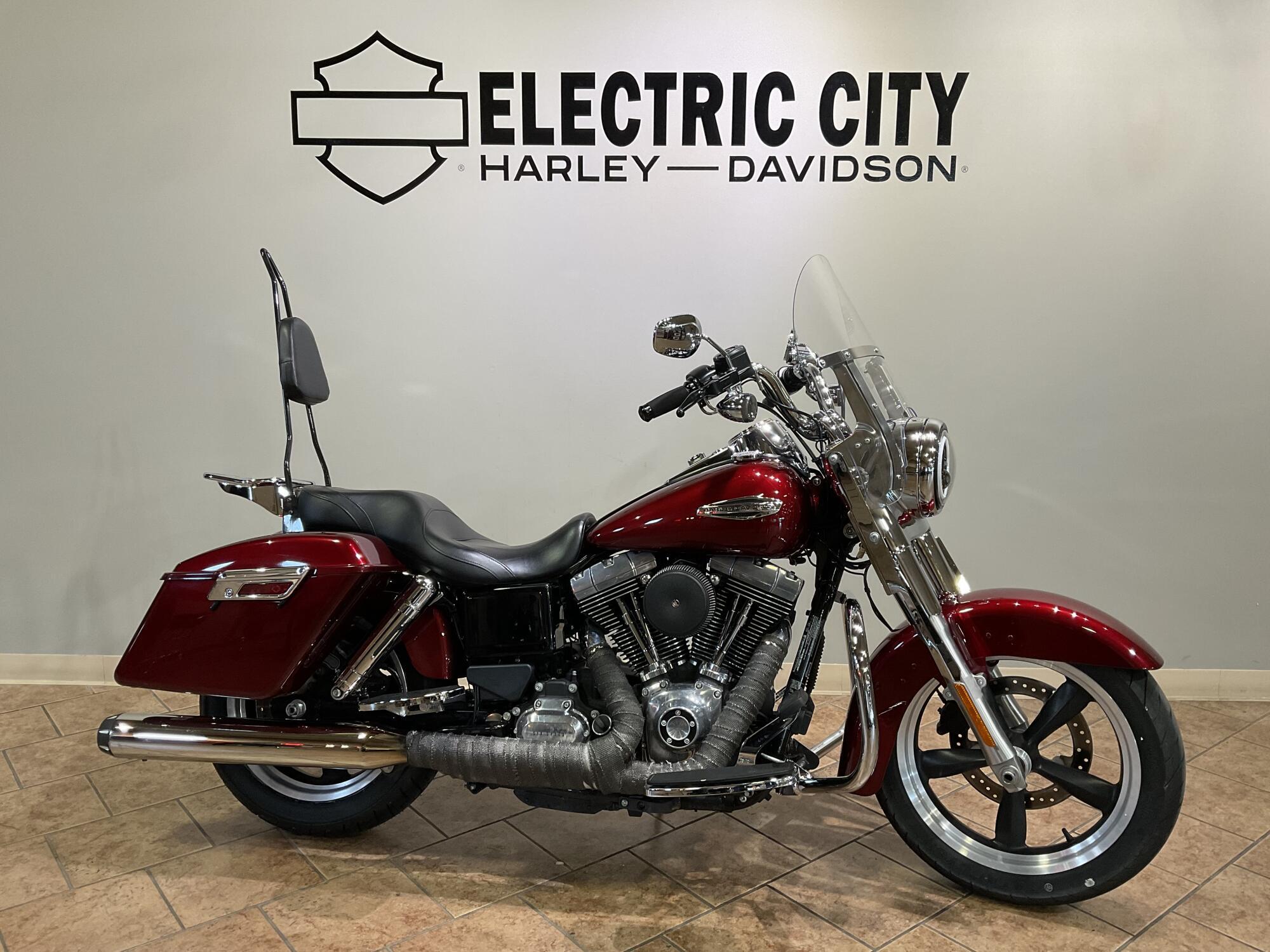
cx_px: 635
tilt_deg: -10.9
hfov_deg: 61.7
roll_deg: -0.9
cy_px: 476
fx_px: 1064
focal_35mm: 29
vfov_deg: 48.2
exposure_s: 1/60
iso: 50
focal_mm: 3
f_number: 1.8
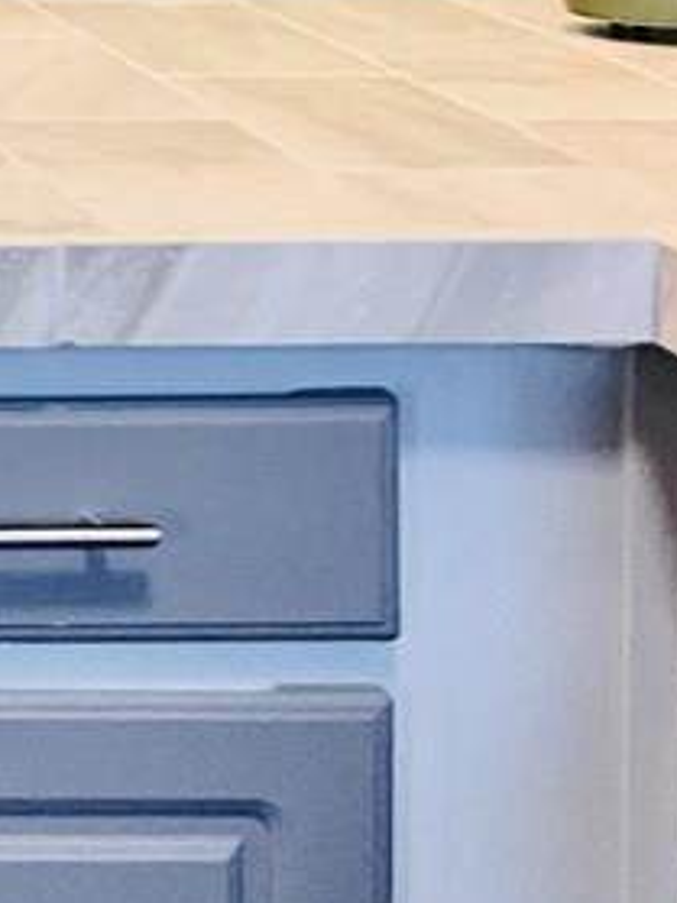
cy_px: -401
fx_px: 3732
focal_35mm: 143
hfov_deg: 9.1
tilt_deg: -0.9
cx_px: -1066
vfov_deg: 13.1
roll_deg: +0.2
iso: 125
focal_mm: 5.7
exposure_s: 1/120
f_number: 1.5
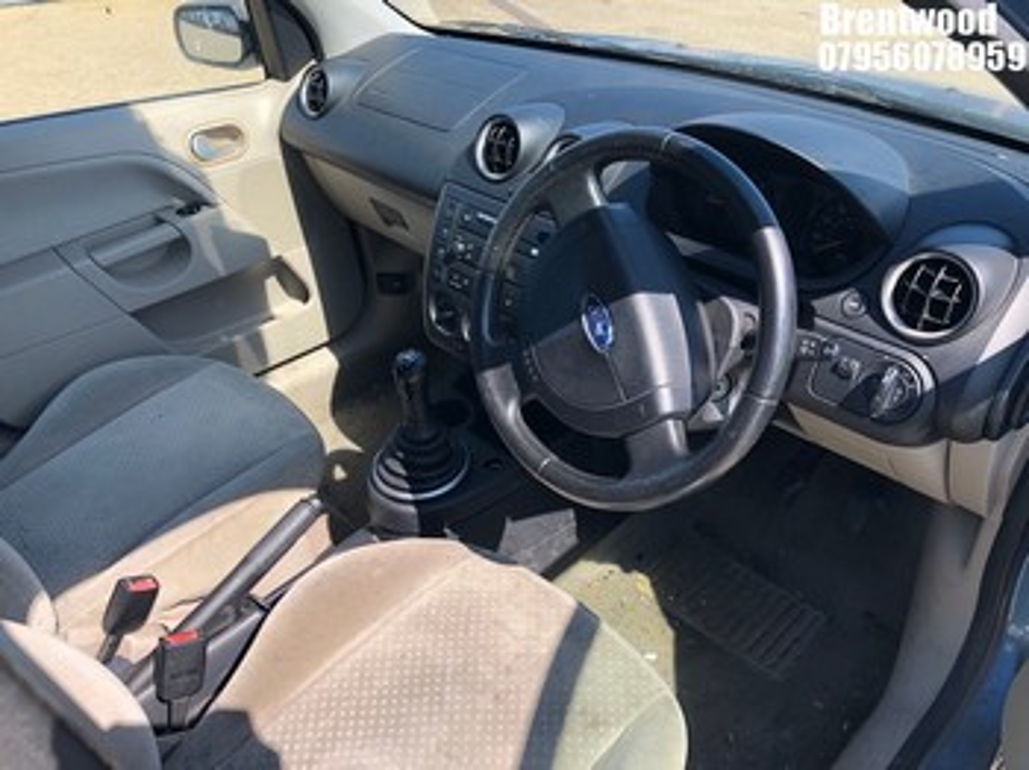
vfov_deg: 49.7
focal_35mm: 28
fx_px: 832
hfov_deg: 63.5
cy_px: 385
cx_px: 514
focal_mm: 4
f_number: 1.8
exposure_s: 1/432
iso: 20
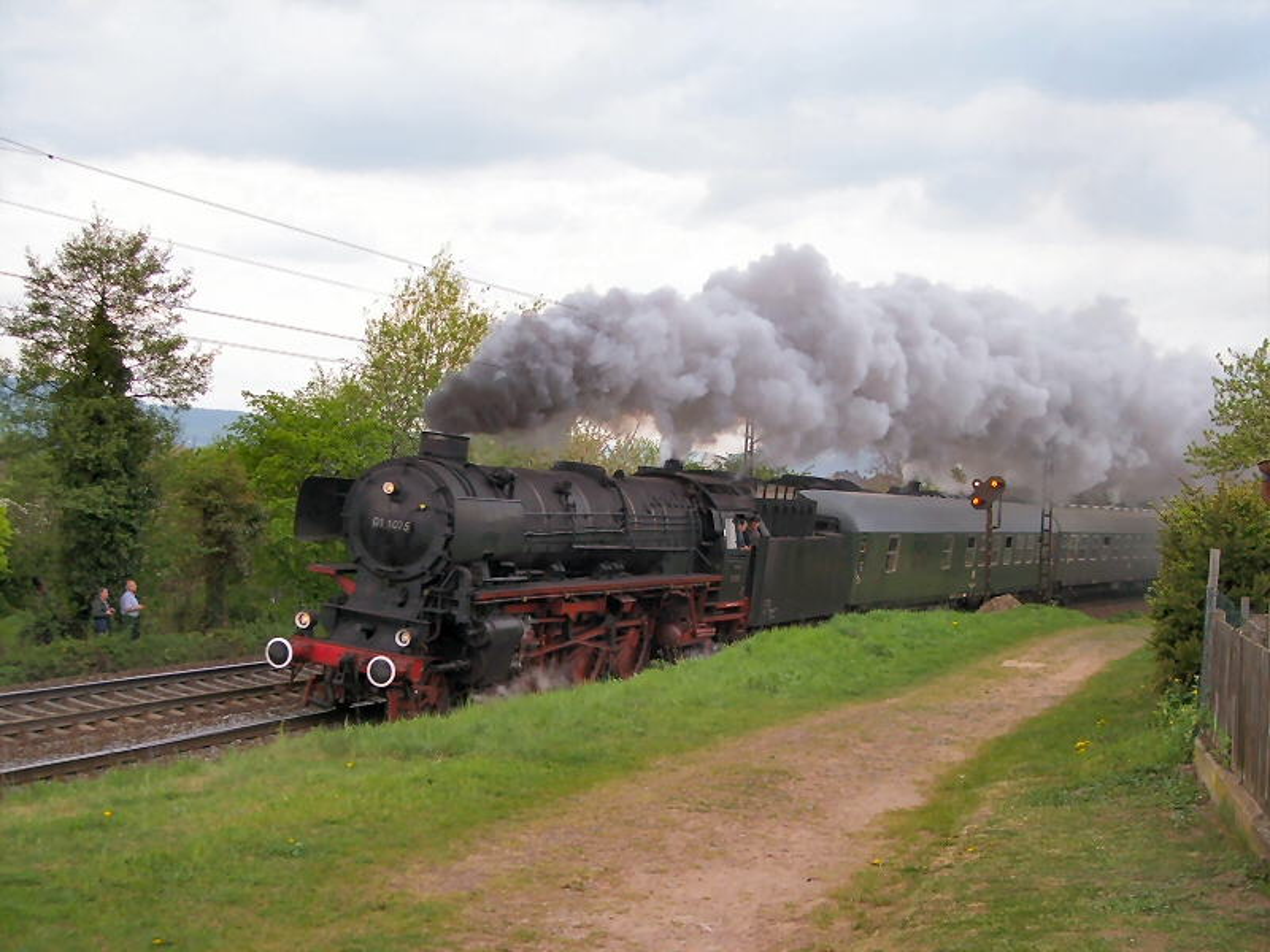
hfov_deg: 36.8
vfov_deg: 28.0
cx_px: 635
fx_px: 1908
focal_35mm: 52
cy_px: 476
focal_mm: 10.7
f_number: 4
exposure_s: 1/250
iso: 100
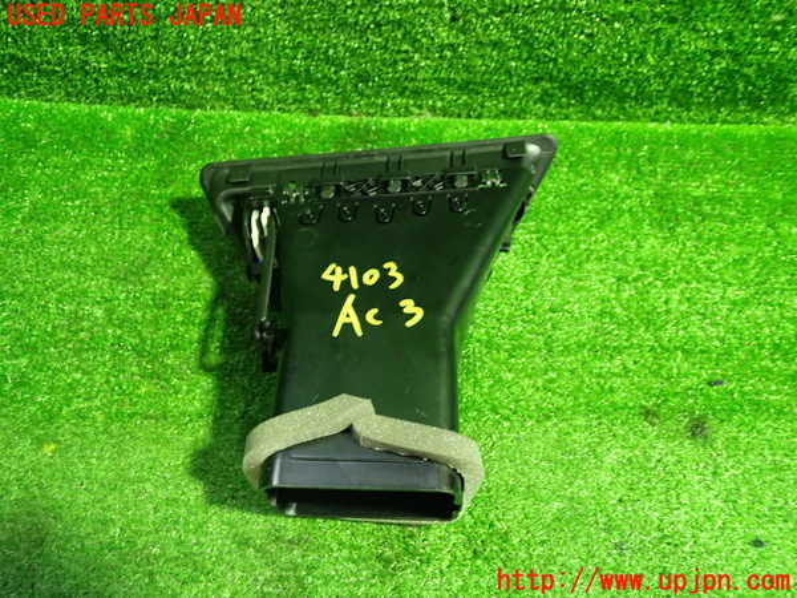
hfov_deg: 60.0
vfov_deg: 46.8
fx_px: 691
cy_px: 299
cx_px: 398
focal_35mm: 30
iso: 640
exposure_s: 1/30
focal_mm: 5.4
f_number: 2.3
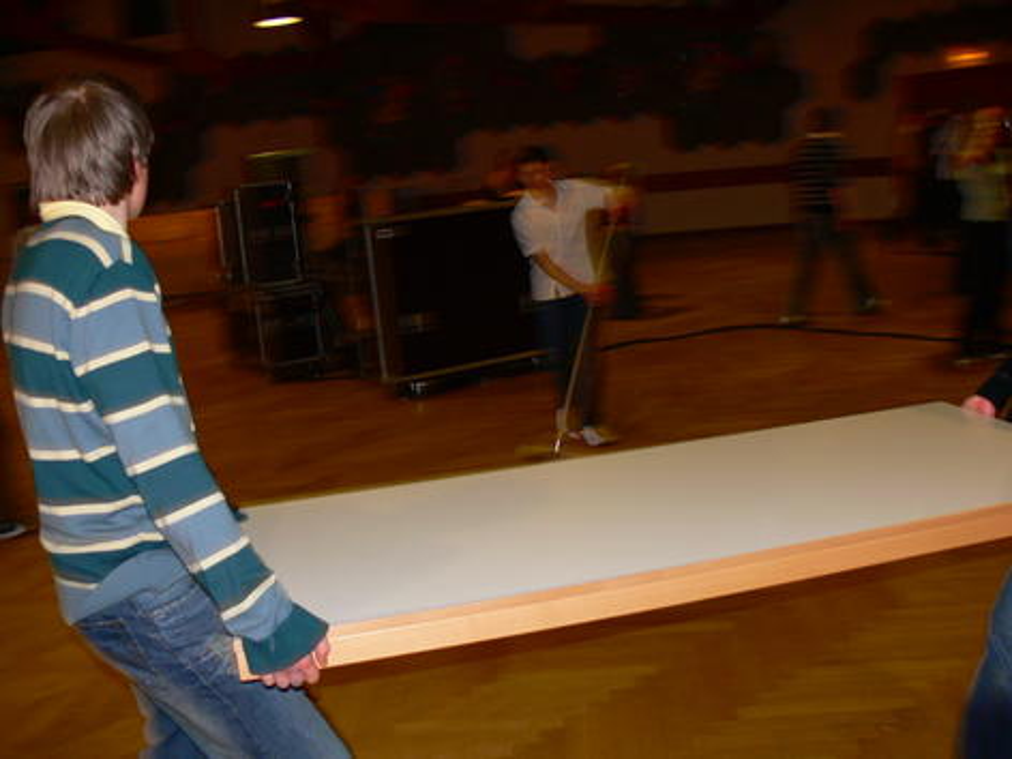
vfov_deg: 40.7
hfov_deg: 52.6
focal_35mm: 35
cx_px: 506
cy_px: 380
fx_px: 1023
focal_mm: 7.4
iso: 100
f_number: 2.8
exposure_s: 1/30
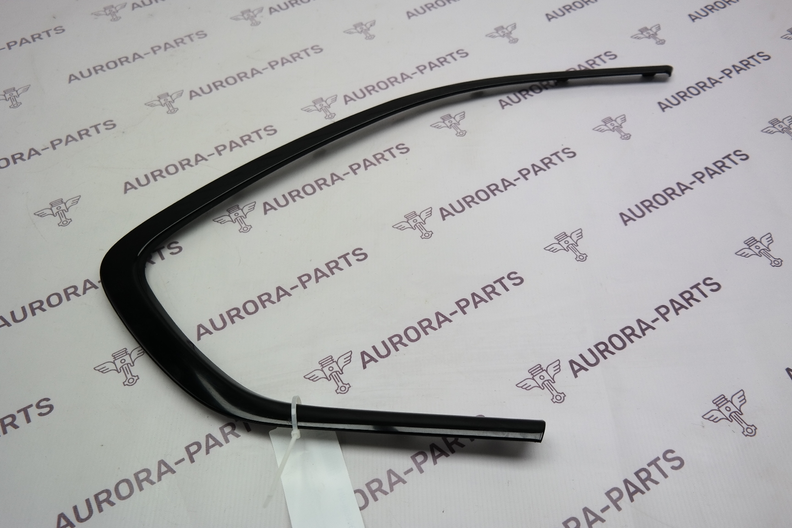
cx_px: 396
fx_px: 594
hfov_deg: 67.4
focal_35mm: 27
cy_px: 264
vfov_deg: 47.9
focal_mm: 18
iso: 100
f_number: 3.5
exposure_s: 1/80
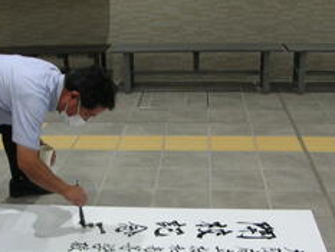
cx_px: 114
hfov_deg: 31.9
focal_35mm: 60
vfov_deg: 24.3
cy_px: 166
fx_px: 581
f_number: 2.8
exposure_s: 1/7.5
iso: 50
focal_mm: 5.8
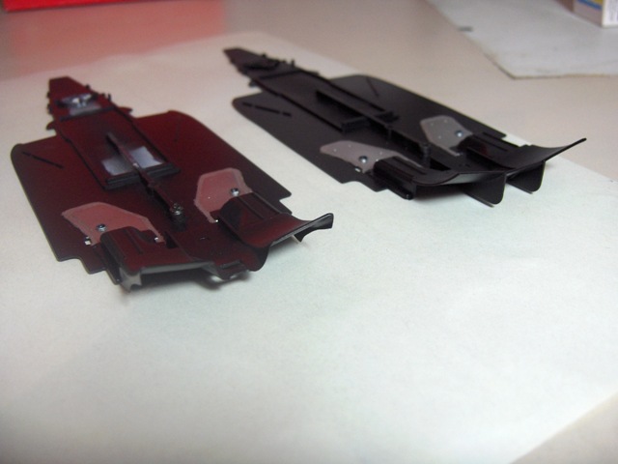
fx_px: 696
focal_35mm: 39
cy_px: 232
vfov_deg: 36.8
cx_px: 309
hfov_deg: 47.9
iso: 176
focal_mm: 8
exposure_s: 1/65.7
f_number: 2.8
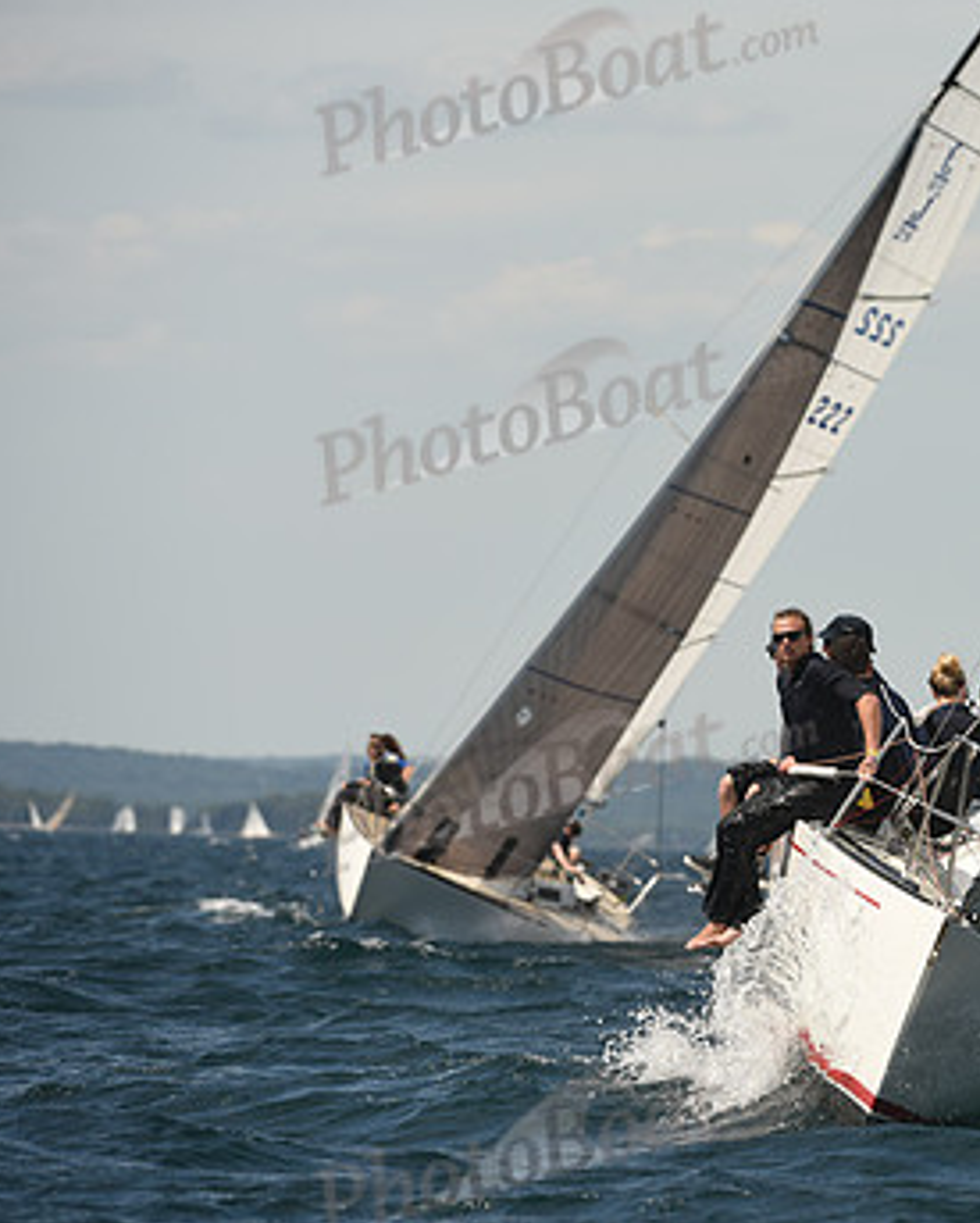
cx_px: 1005
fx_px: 17235
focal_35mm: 476
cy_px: 547
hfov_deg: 3.3
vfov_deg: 4.1
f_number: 6.3
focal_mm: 300
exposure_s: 1/1000
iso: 250
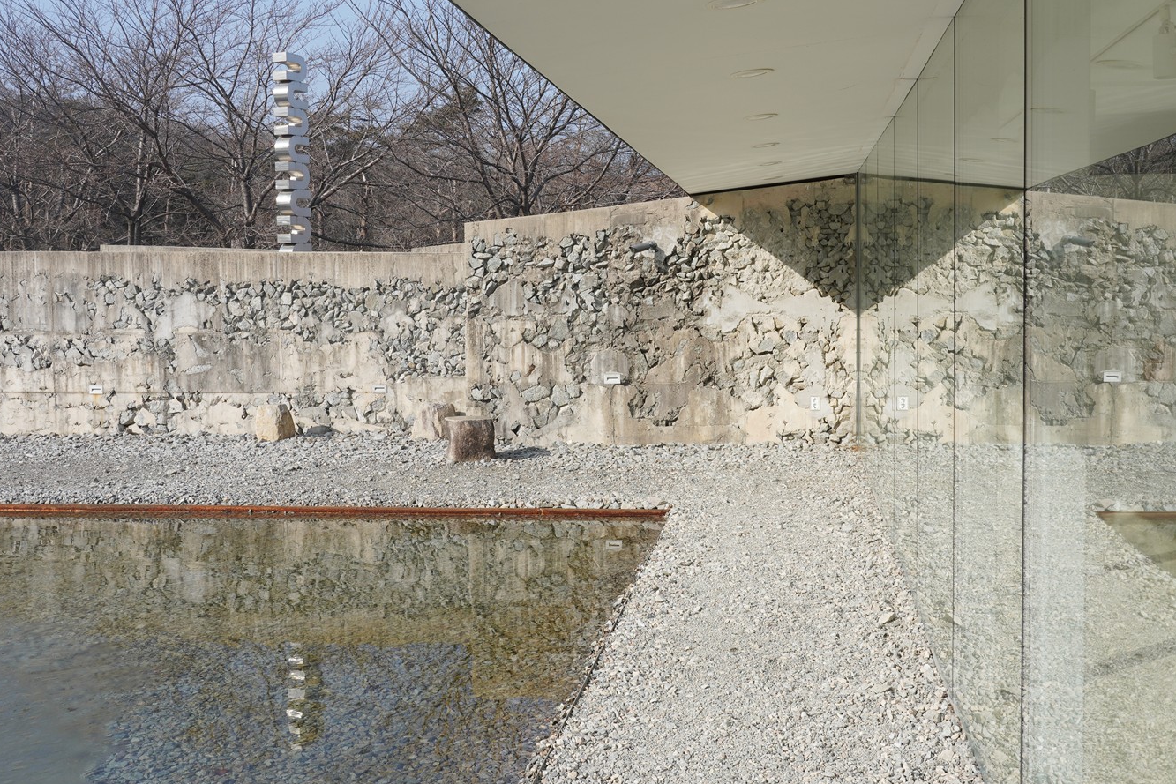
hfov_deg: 46.3
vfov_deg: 31.9
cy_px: 359
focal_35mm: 42
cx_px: 658
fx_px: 1372
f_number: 18
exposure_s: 1/100
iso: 200
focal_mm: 28
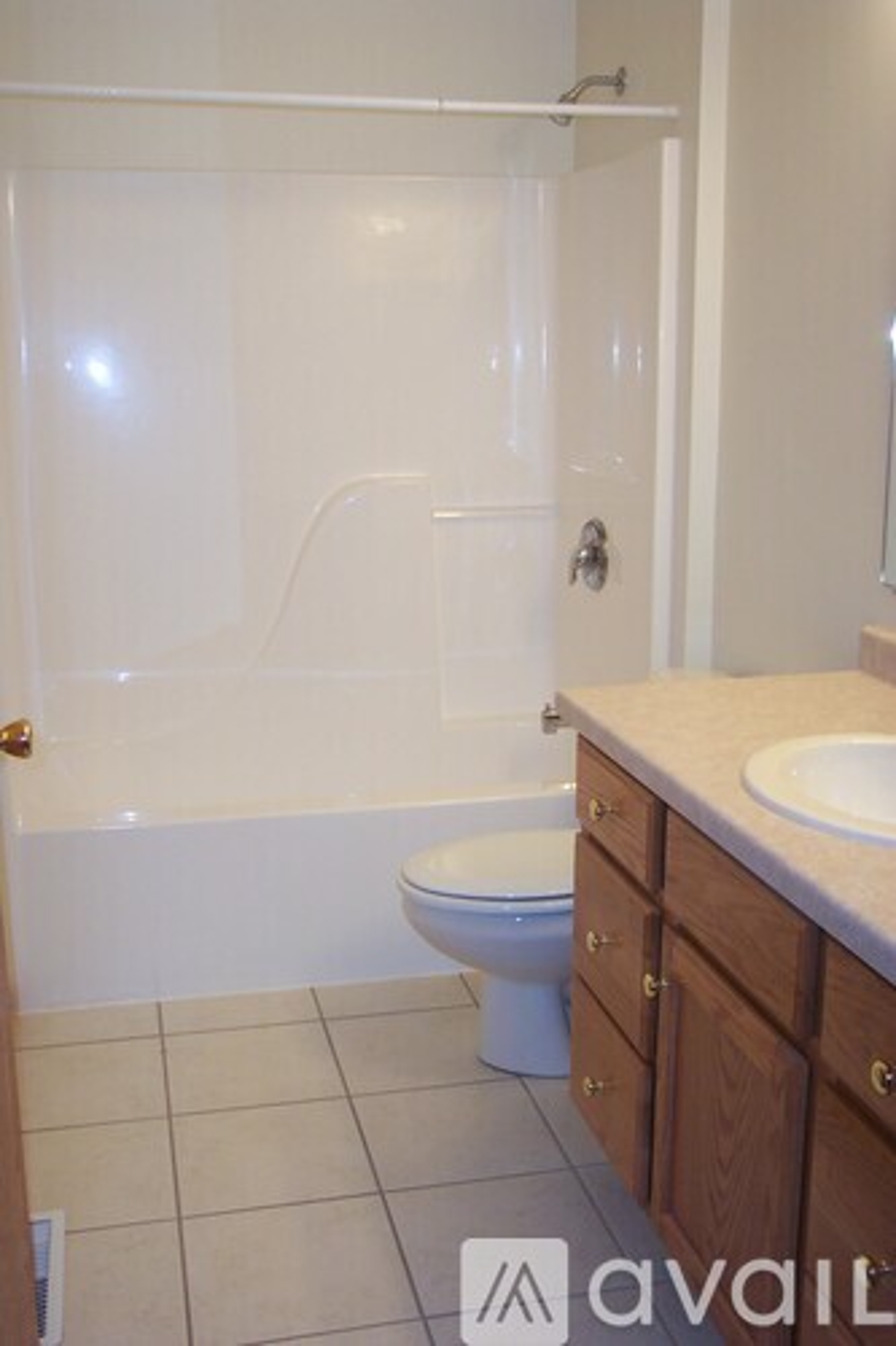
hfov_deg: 35.0
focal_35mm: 38
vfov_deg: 50.7
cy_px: 673
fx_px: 1420
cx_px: 448
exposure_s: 1/45
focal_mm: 8
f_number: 2.8
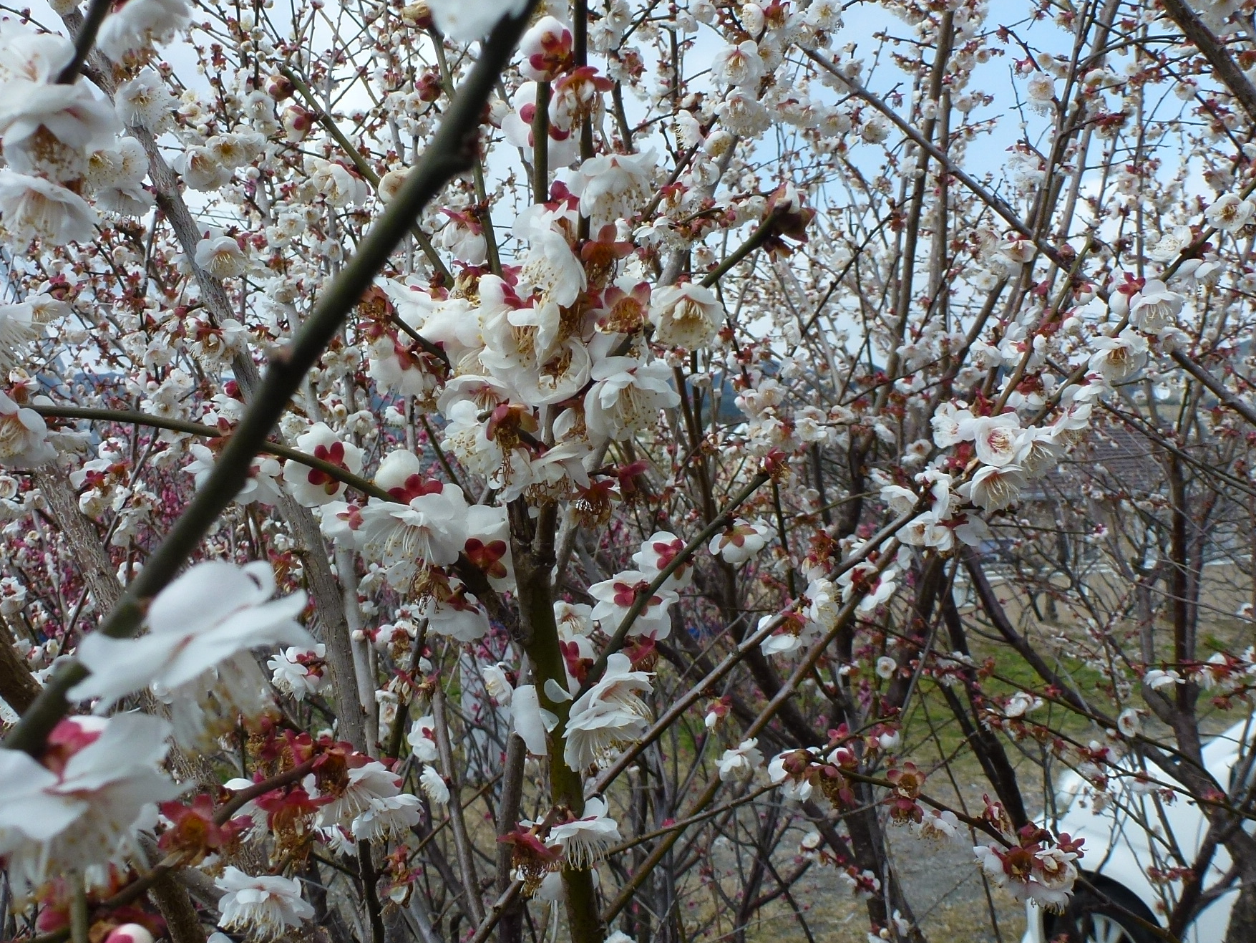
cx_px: 515
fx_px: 1270
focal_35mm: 35
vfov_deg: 40.7
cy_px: 443
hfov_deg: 52.3
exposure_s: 1/500
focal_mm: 4.3
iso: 100
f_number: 4
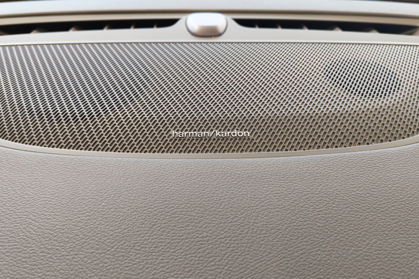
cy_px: 140
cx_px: 210
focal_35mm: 32
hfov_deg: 58.7
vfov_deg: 41.1
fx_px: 372
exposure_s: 1/100
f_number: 1.9
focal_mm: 6.12
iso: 1962
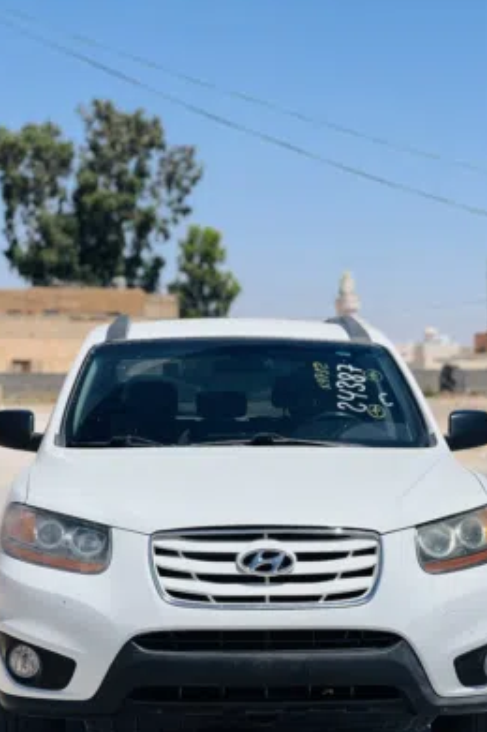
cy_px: 369
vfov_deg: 24.8
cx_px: 257
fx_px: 1667
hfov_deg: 16.6
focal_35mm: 82
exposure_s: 1/1946
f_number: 2.8
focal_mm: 9
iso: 32
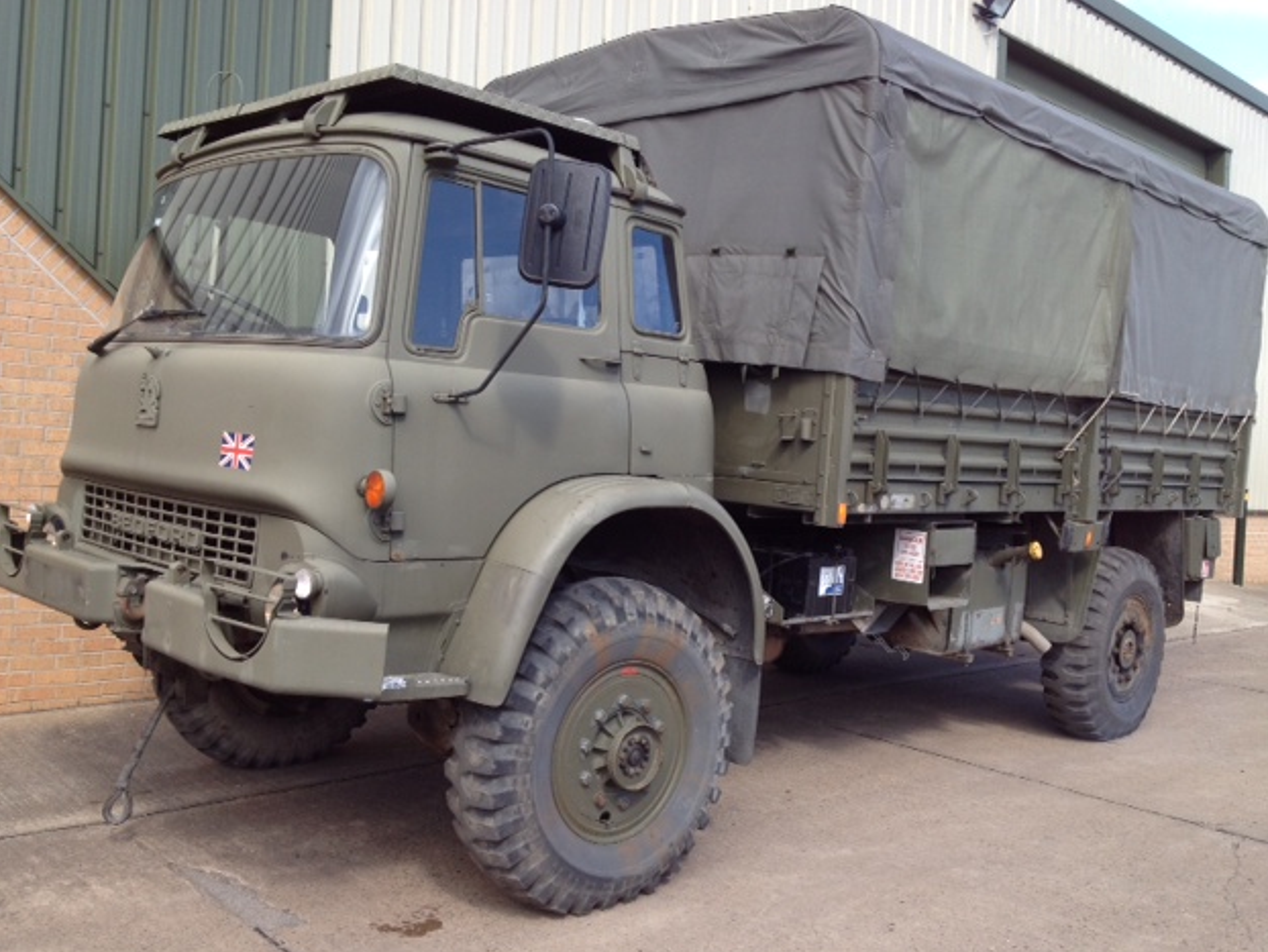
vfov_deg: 39.7
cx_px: 650
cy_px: 487
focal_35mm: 36
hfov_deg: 51.3
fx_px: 1319
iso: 64
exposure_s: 1/433
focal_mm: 4.28
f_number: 2.4
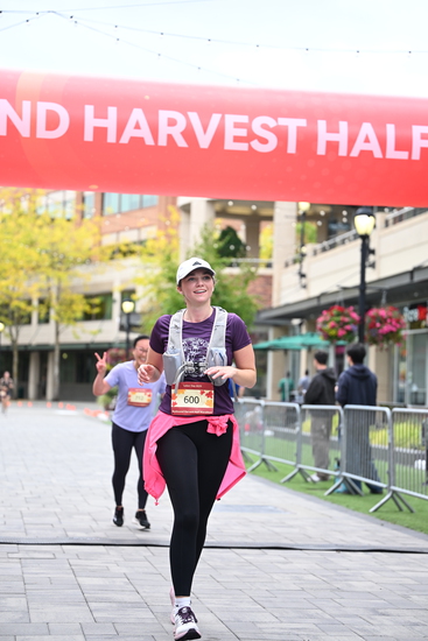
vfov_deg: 27.3
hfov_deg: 18.4
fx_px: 1319
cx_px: 214
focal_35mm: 74
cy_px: 320
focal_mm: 74
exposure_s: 1/1600
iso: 640
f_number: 2.8
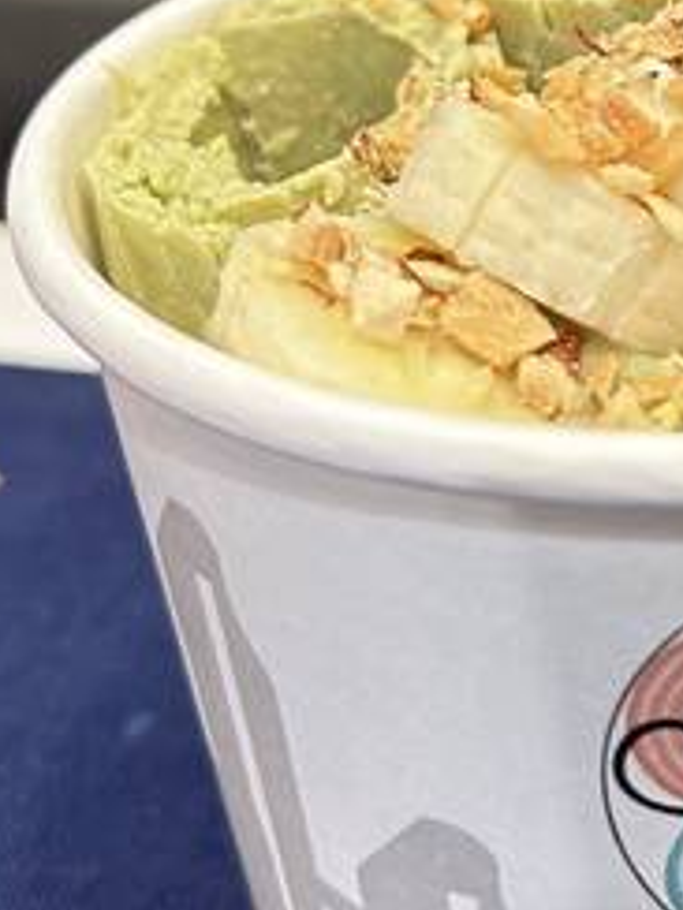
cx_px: 858
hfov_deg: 17.8
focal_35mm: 78
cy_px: 192
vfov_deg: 24.6
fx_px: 2052
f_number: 1.5
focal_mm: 5.7
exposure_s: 1/60
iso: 100
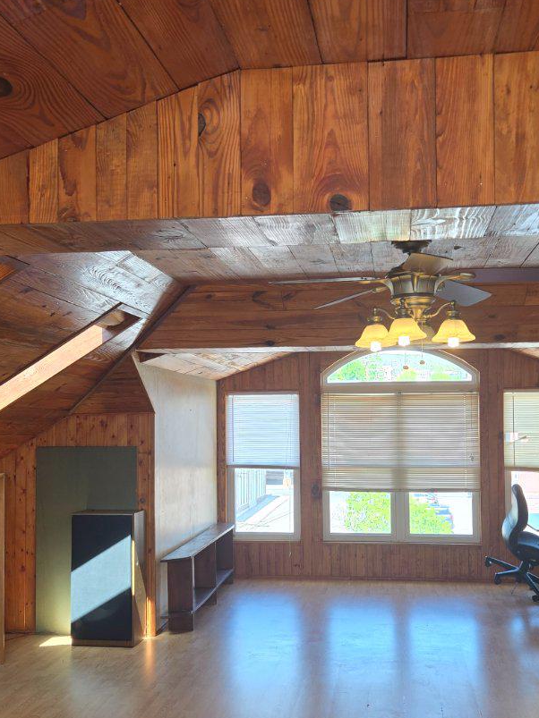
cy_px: 402
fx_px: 914
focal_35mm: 44
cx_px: 268
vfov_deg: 42.9
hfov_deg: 32.9
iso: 50
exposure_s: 1/120
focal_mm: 5.4
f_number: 1.8
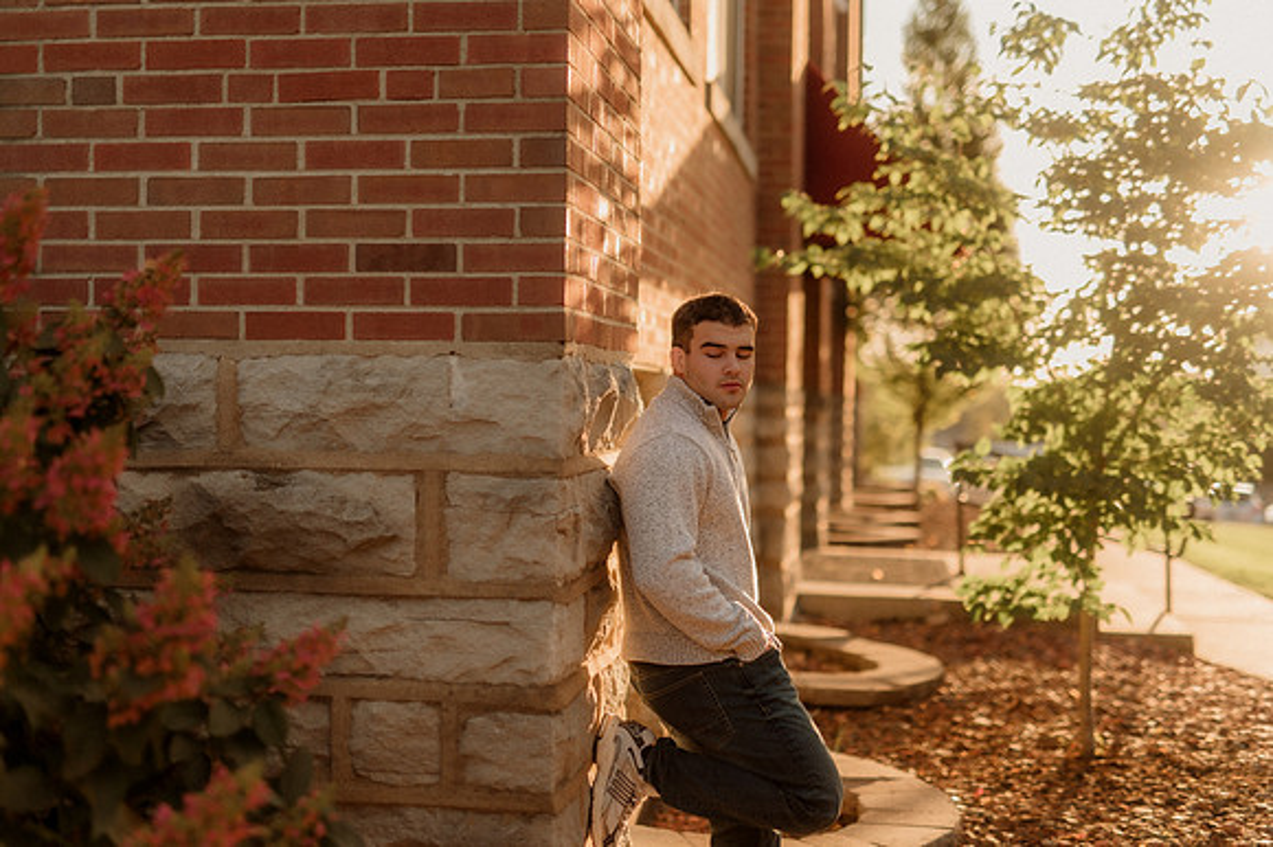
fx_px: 1767
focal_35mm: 50
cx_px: 636
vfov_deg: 27.0
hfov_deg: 39.6
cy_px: 424
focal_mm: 50
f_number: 1.4
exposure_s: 1/2000
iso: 250
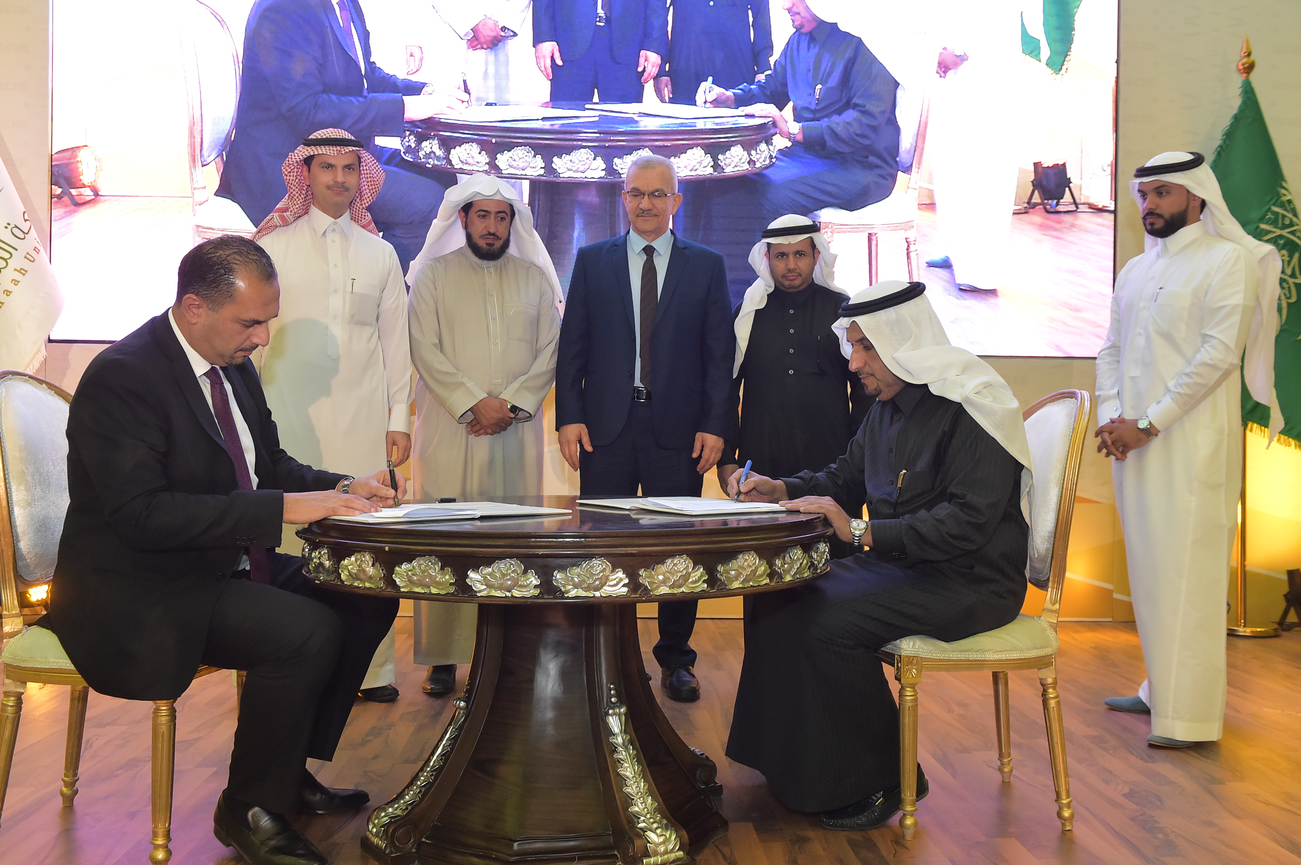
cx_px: 650
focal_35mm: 32
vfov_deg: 41.0
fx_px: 1155
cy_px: 432
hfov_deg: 58.8
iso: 6400
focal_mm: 32
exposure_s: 1/200
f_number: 6.3
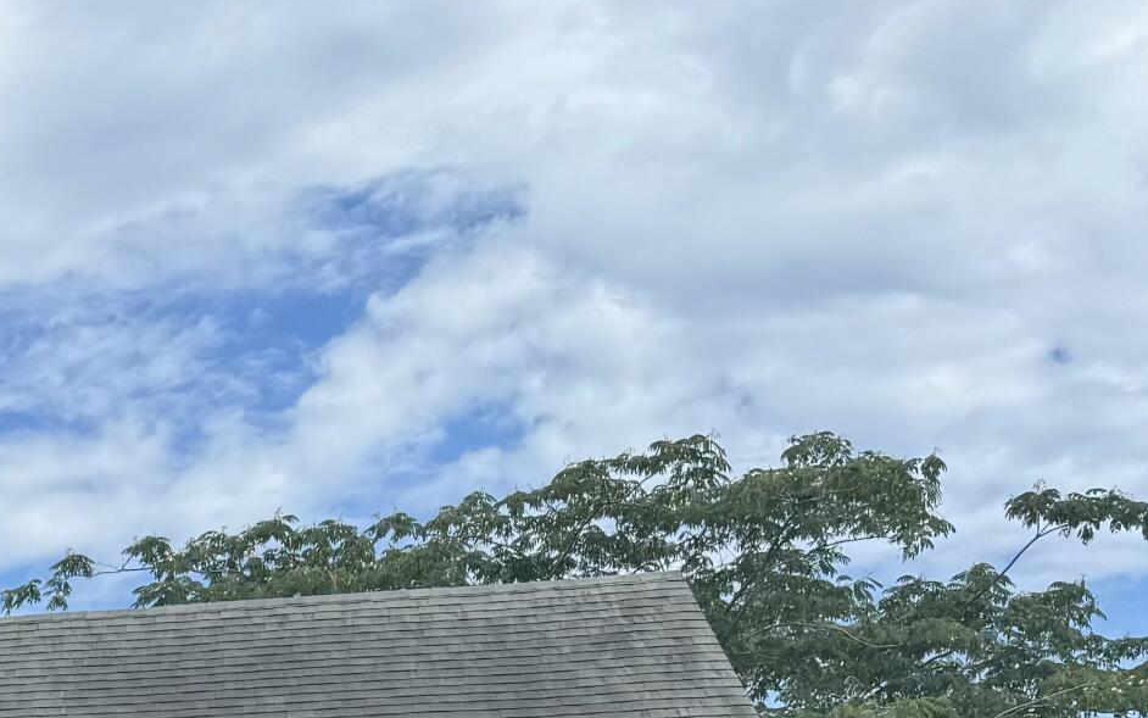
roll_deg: -0.5
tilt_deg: +0.9
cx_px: -580
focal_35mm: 81
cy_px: 1192
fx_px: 2535
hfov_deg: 21.4
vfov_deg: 14.6
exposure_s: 1/3413
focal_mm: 6.76
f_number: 1.78
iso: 80
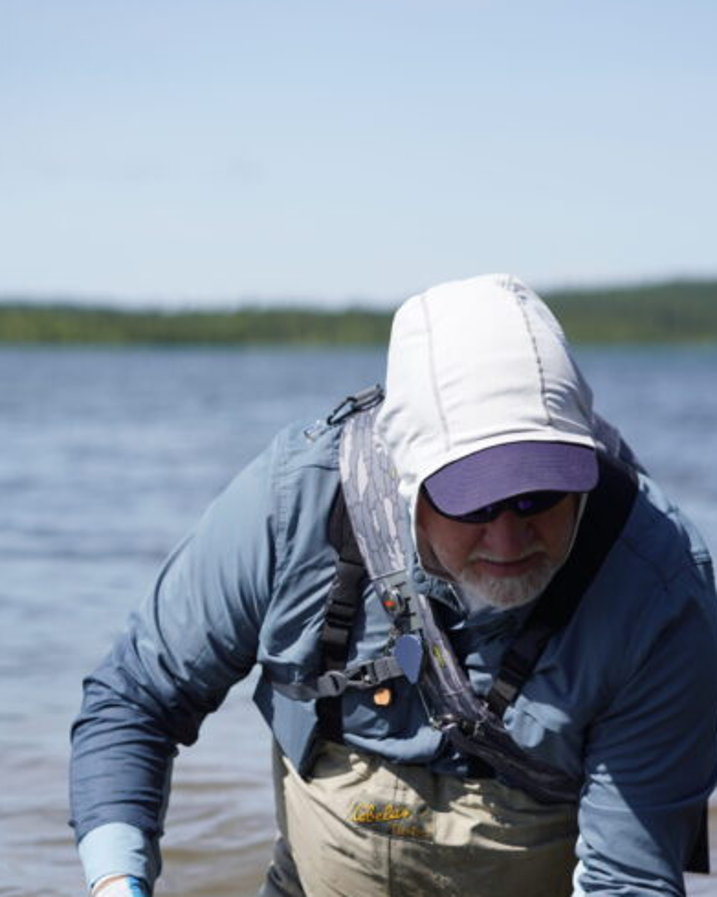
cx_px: 452
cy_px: 670
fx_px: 3423
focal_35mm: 129
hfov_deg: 11.9
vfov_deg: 14.9
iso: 100
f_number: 2.5
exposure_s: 1/2500
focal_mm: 56
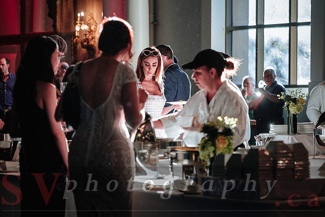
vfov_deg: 8.4
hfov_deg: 12.6
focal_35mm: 163
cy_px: 113
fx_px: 1468
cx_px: 162
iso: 400
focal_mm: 94.5
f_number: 2.8
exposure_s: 1/100
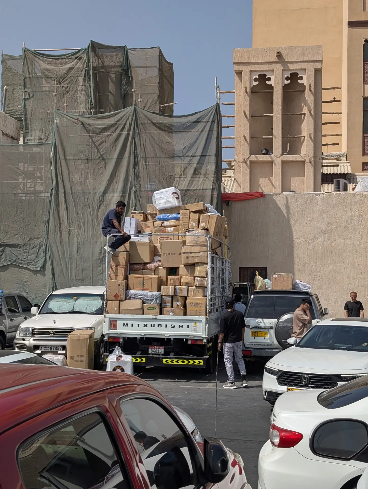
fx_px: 693
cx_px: 184
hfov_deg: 29.7
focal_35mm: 49
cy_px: 244
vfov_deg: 38.9
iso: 20
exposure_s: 1/2825
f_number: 1.68
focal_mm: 6.9
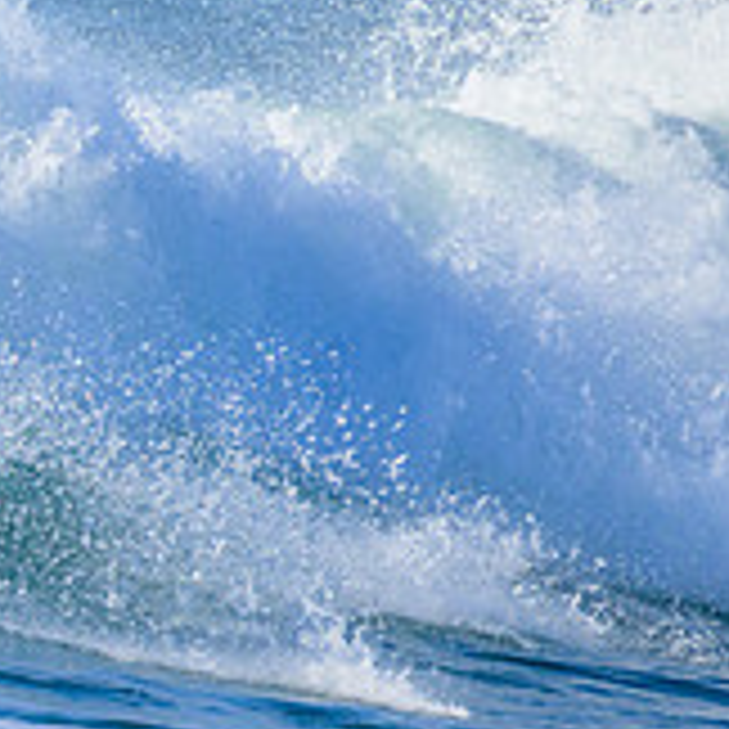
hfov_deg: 0.7
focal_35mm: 2589
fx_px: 61686
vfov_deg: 0.7
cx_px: -645
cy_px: 539
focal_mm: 800
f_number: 11
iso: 1000
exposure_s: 1/2000
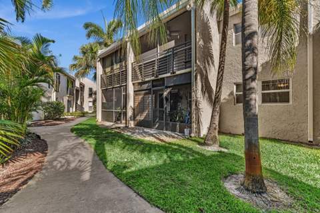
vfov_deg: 73.6
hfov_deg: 96.8
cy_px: 106
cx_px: 160
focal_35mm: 16
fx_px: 142
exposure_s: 1/125
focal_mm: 16
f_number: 8
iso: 200
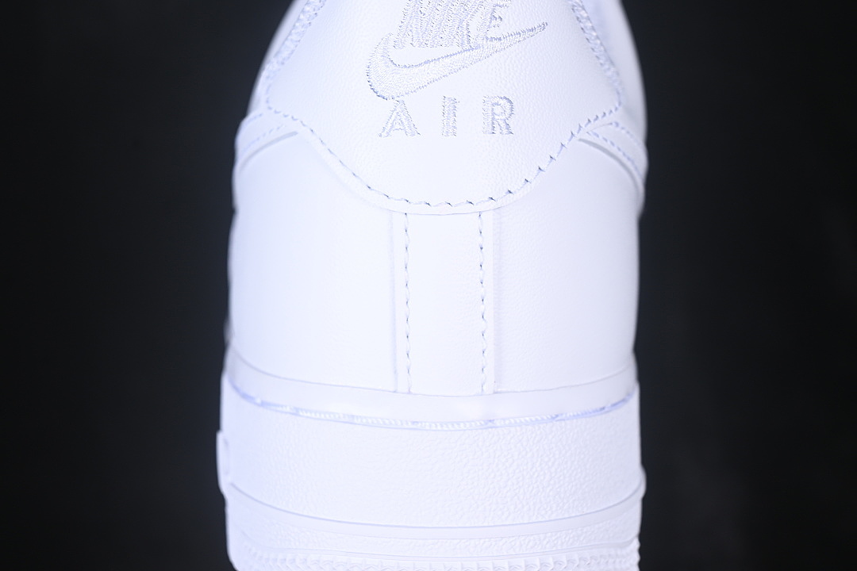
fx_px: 1785
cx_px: 428
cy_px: 286
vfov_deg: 18.2
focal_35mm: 75
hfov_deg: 27.0
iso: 160
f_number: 7.1
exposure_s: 1/100
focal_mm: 50
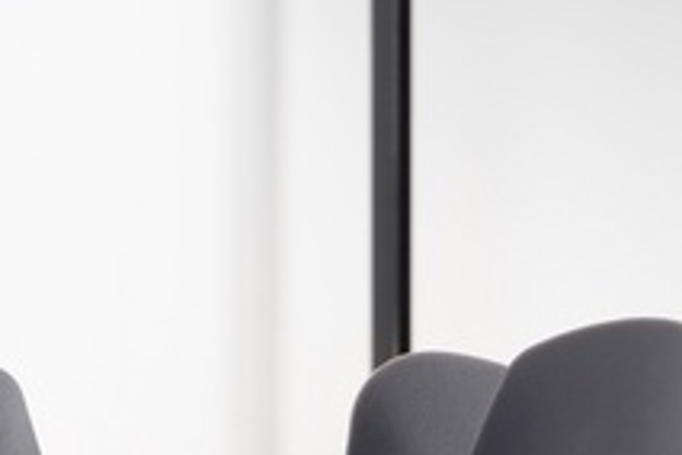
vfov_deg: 6.1
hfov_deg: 9.4
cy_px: 830
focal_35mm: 220
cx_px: 410
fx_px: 4167
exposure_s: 1/160
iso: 100
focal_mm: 78
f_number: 20
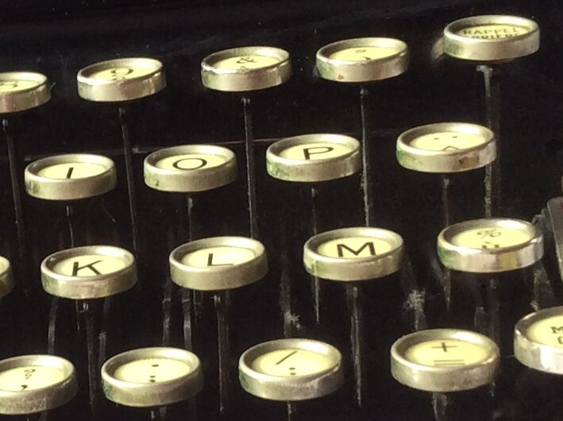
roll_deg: +6.9
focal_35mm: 117
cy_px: 297
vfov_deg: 12.6
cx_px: -76
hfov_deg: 16.3
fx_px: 1901
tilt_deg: -19.7
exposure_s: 1/100
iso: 40
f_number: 2.4
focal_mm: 3.3
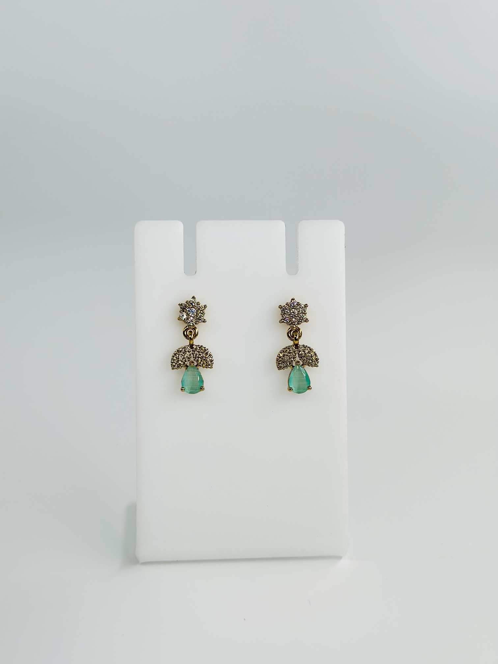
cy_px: 332
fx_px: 921
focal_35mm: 48
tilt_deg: -19.8
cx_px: 249
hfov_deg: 30.3
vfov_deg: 39.7
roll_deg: +0.8
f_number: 1.78
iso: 100
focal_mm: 6.86
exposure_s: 1/2028
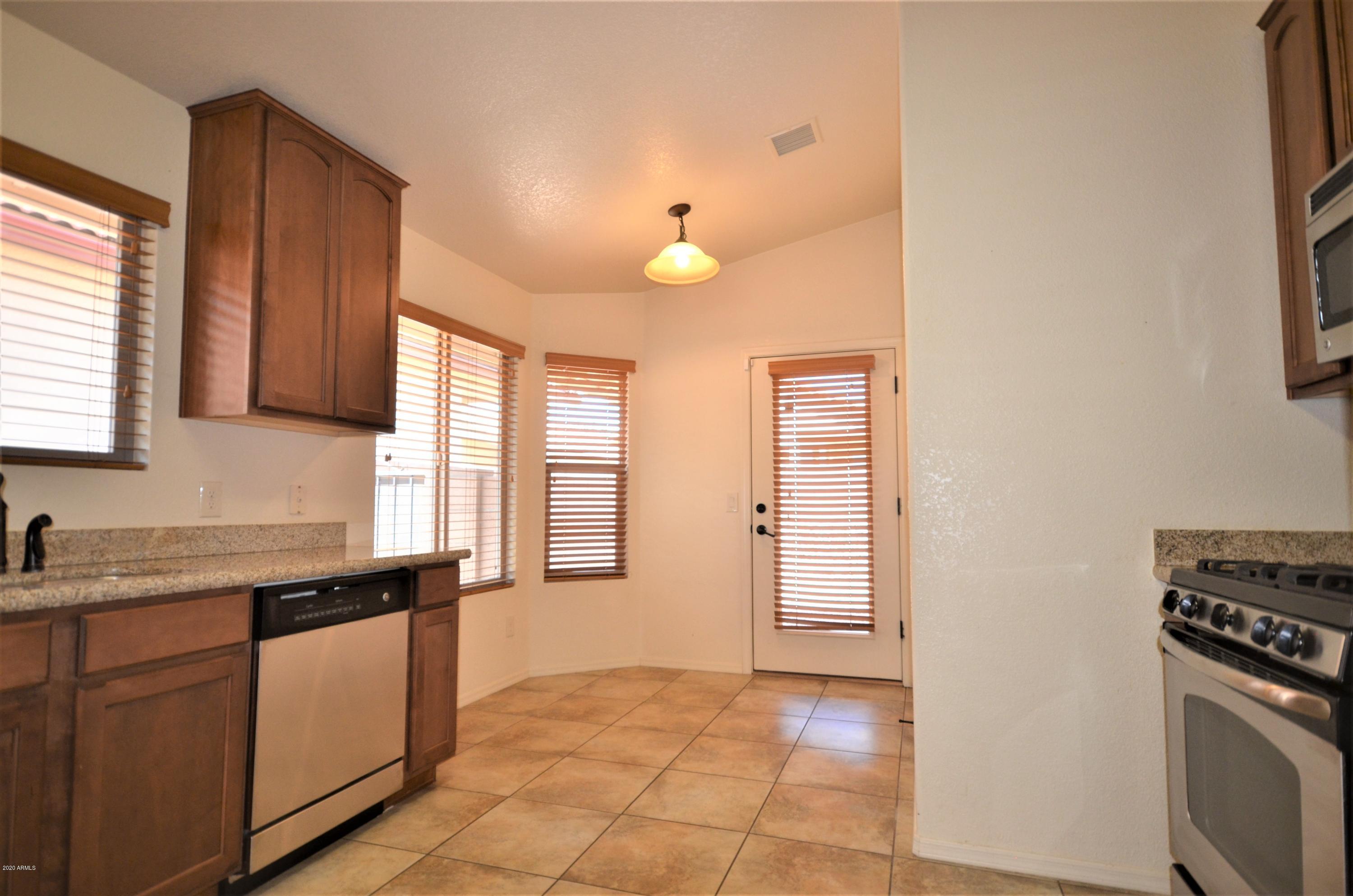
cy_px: 448
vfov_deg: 67.1
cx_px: 676
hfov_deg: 90.1
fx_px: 675
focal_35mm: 18
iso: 400
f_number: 4.5
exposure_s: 1/80
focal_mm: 12
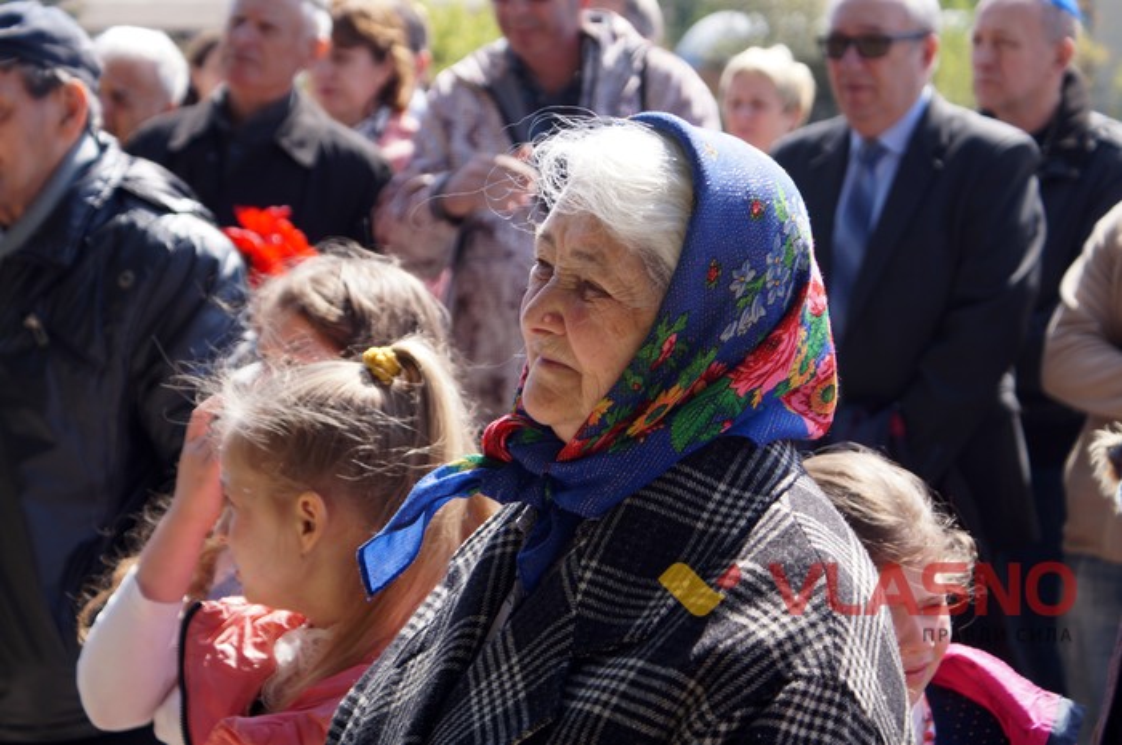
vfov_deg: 18.1
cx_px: 561
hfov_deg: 27.0
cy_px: 372
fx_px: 2335
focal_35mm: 75
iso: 125
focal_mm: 50
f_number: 5.6
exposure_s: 1/160
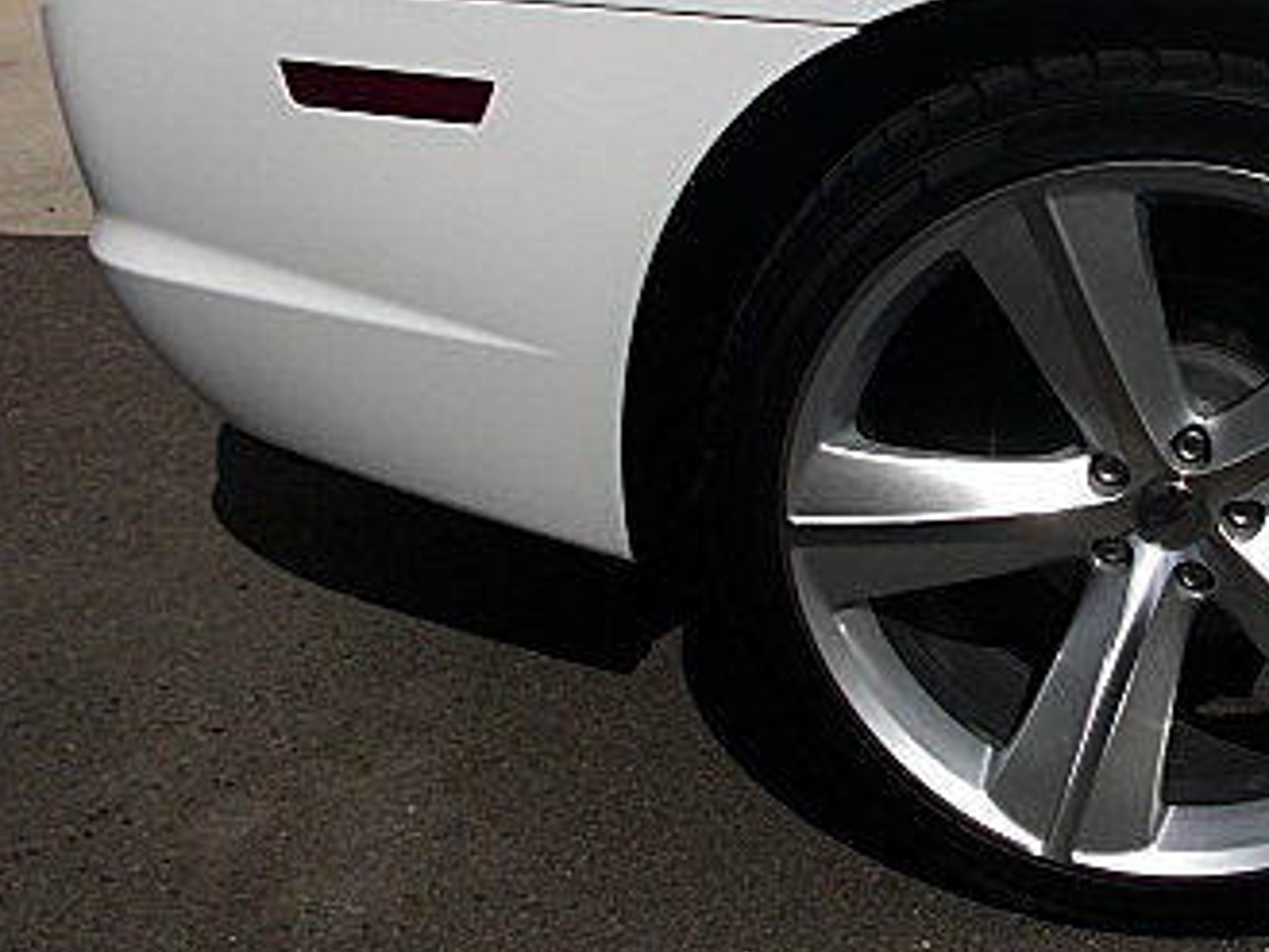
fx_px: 2567
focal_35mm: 70
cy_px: 243
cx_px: 1007
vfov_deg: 20.9
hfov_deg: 27.2
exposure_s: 1/400
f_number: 7.9
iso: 50
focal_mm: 6.3
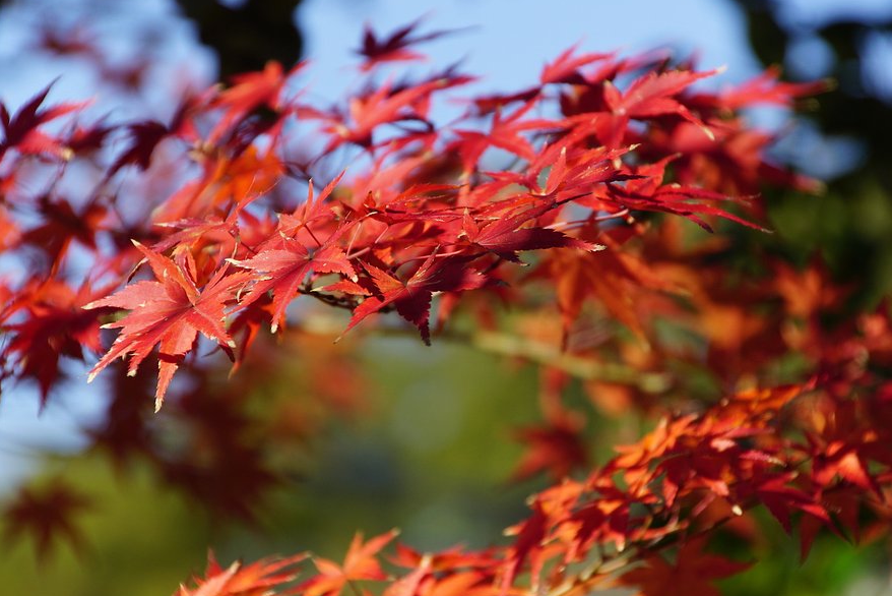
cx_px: 421
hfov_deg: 8.4
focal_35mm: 245
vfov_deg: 5.6
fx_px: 6072
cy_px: 255
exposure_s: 1/250
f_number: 6.3
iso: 100
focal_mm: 140
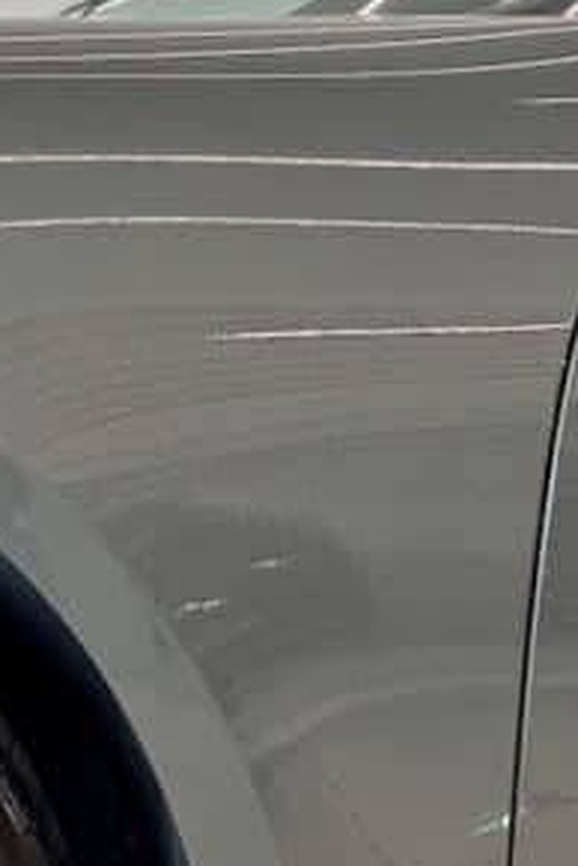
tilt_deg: -12.1
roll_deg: -0.7
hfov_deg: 13.0
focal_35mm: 91
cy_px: 796
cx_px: -590
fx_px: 2191
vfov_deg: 21.8
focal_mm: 6.76
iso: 125
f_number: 1.78
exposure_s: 1/100
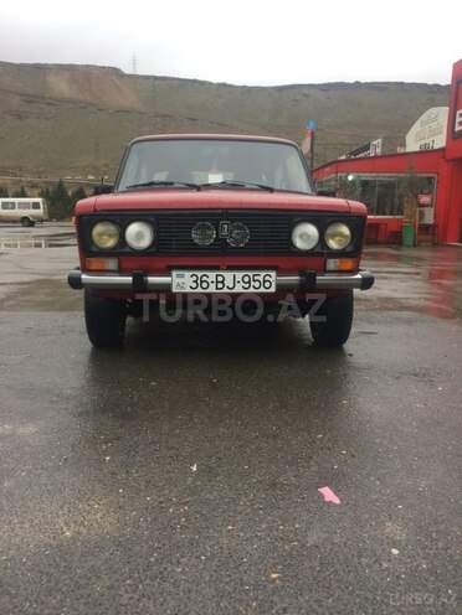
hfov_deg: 48.2
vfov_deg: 61.7
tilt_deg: -10.9
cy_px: 308
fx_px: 516
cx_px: 231
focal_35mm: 29
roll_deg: +1.7
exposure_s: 1/33
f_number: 2.2
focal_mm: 4.15
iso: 50
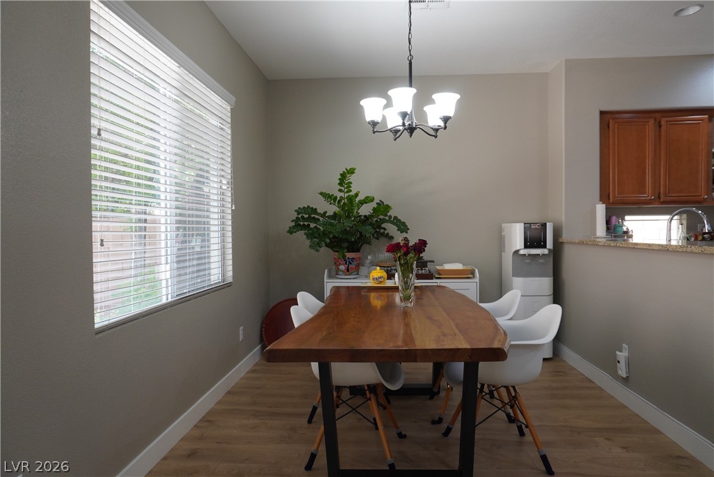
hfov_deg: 73.7
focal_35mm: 24
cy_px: 238
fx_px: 476
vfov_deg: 53.2
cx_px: 357
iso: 640
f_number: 7.1
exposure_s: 1/30
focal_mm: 16
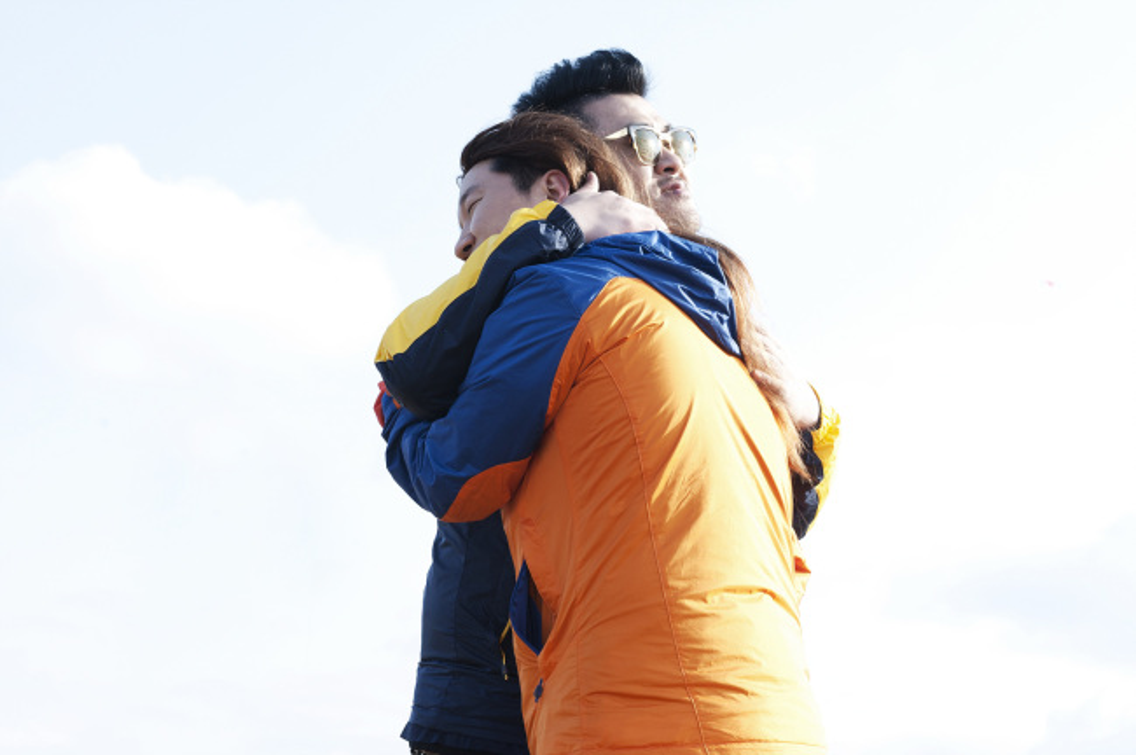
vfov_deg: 21.9
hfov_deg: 32.4
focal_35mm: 62
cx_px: 568
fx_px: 1954
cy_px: 378
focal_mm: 62
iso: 200
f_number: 9.5
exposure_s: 1/125
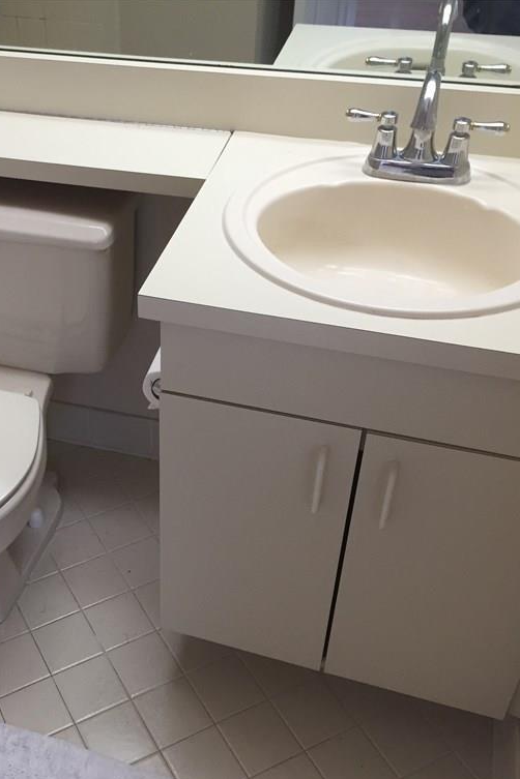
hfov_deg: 31.8
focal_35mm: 41
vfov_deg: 47.4
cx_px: 106
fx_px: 888
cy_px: 395
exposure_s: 1/30
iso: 40
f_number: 2.2
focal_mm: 4.15
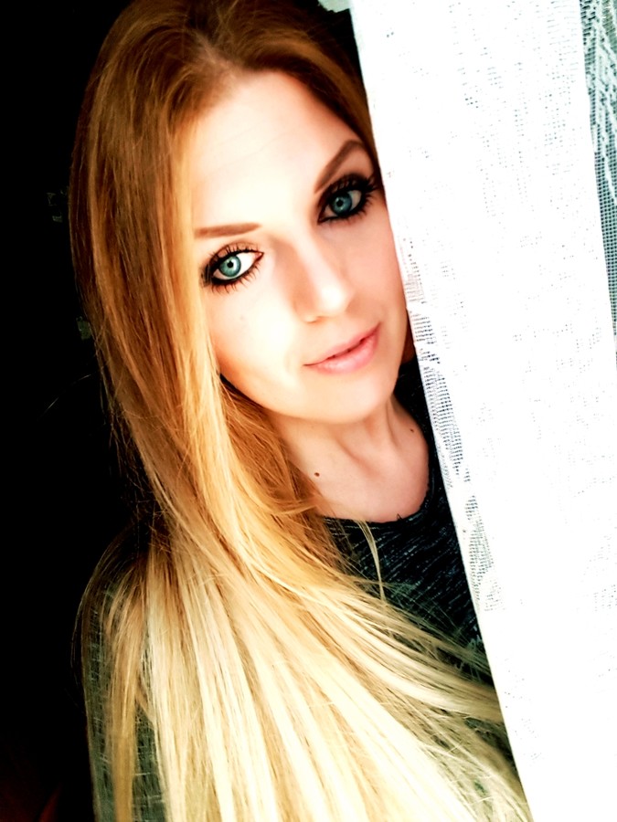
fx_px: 499
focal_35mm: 21
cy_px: 411
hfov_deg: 63.4
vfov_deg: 79.0
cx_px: 308
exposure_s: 1/187
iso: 50
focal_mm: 2.1
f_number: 1.7
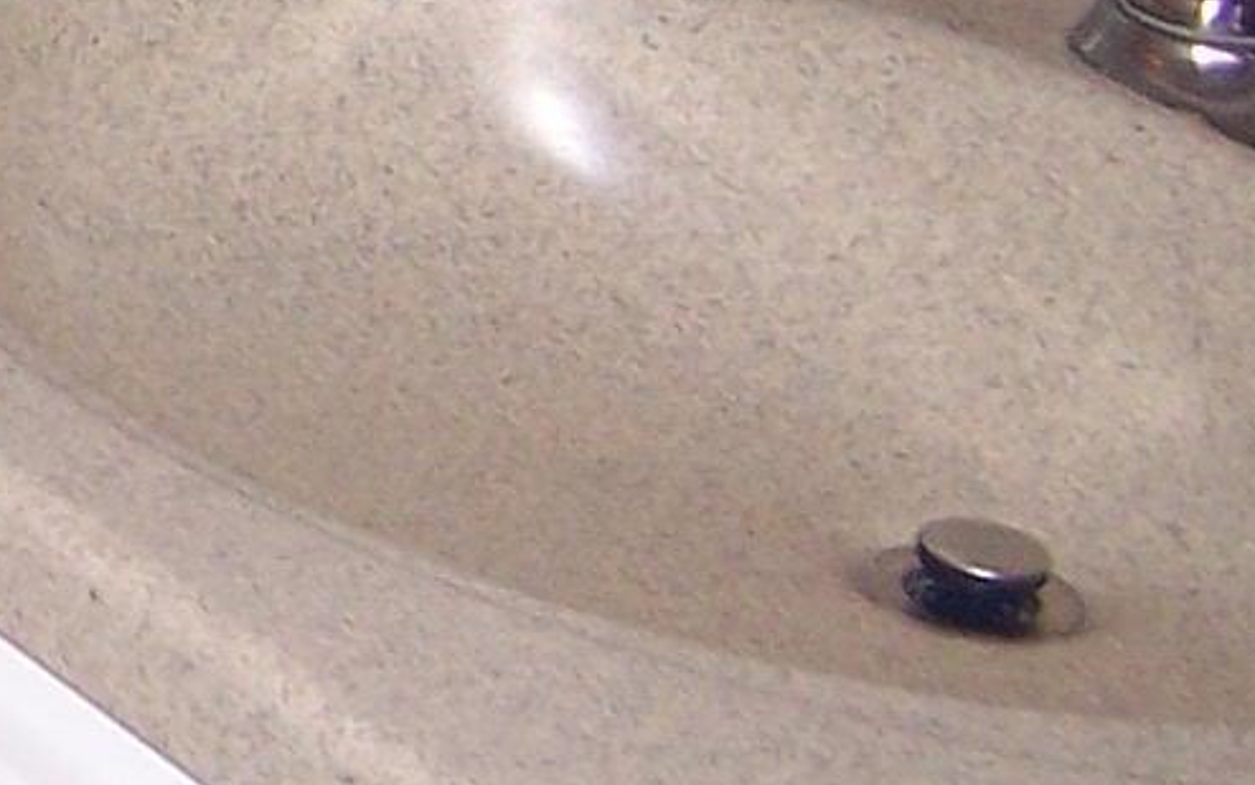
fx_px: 5576
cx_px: -1496
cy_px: -627
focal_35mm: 163
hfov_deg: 11.2
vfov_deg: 7.8
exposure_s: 1/60
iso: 140
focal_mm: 5.5
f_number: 2.8
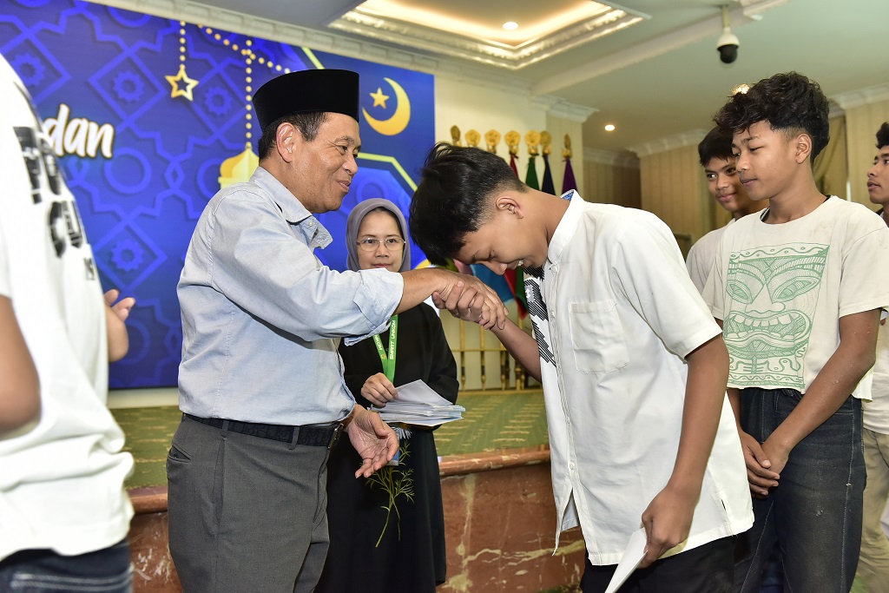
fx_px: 864
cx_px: 444
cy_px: 296
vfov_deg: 37.9
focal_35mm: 35
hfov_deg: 54.4
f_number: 5
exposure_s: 1/100
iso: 1250
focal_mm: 35
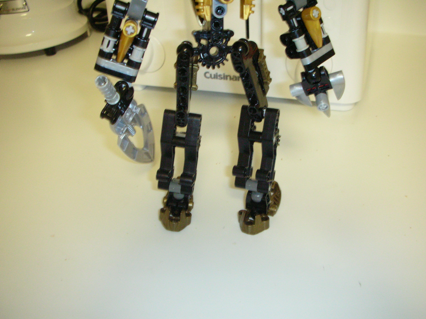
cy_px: 160
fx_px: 431
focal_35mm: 35
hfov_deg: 52.6
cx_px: 213
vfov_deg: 40.7
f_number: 3
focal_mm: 5.8
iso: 200
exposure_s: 1/11.3
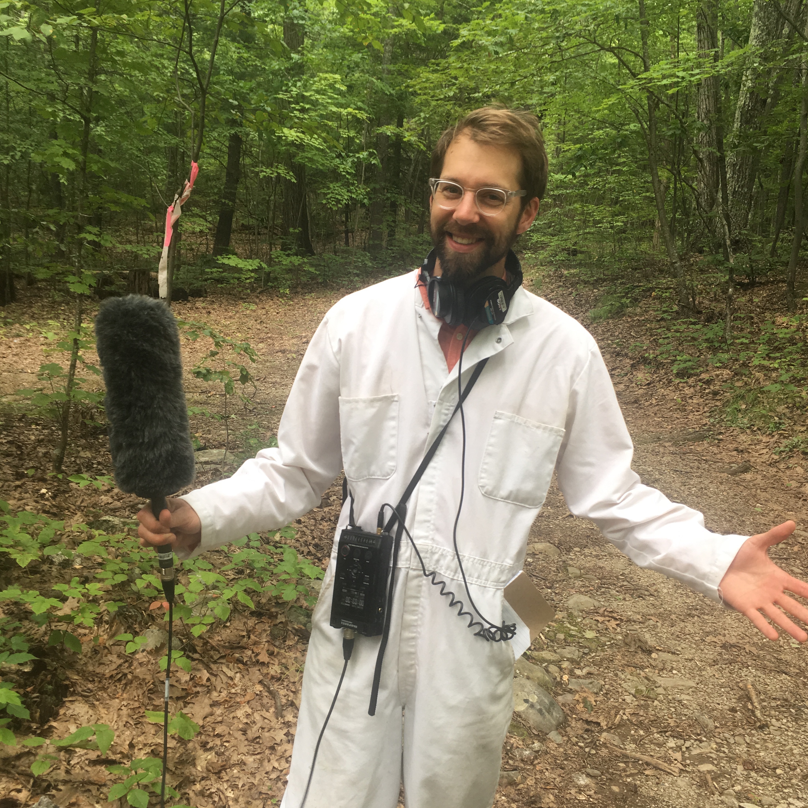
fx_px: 924
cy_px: 462
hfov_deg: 47.2
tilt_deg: -13.1
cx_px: 411
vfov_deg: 47.1
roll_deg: -3.8
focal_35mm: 35
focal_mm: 4.15
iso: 32
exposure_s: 1/60
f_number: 2.2
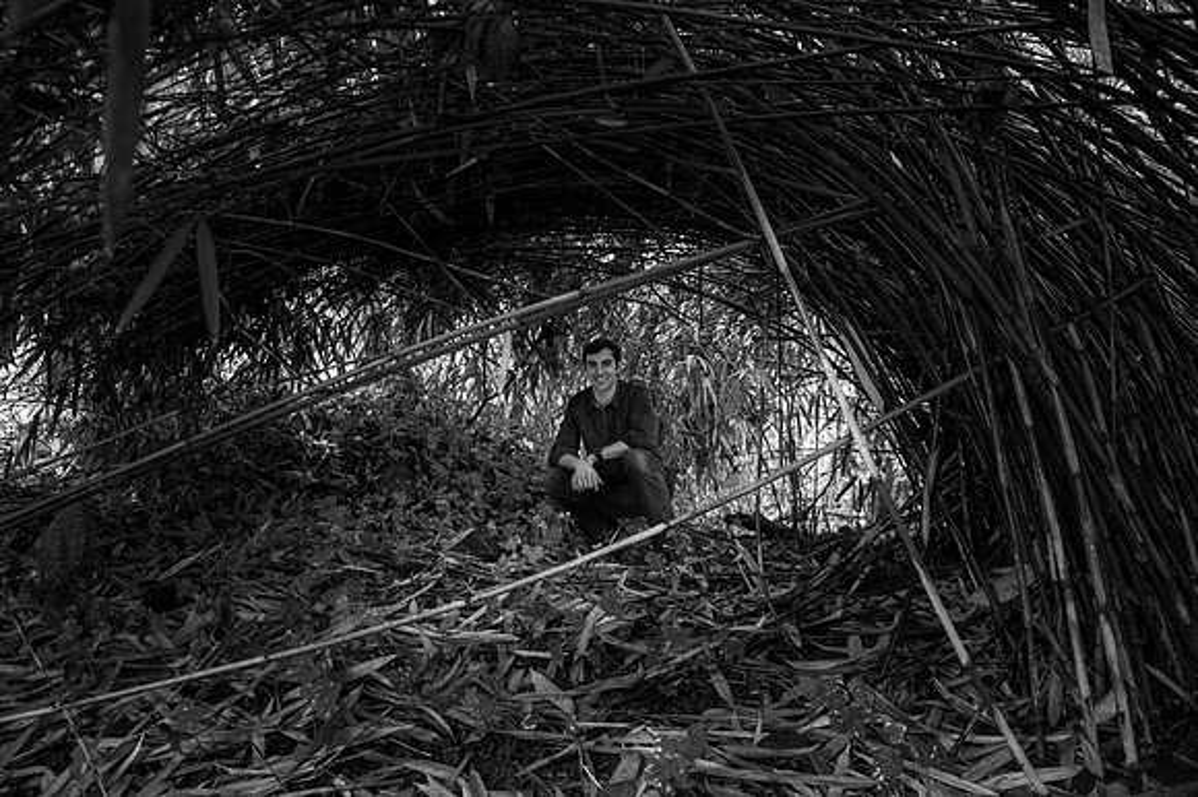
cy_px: 398
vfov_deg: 53.1
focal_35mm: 24
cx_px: 599
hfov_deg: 73.8
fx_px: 798
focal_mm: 24
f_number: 5
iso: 1000
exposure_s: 1/10
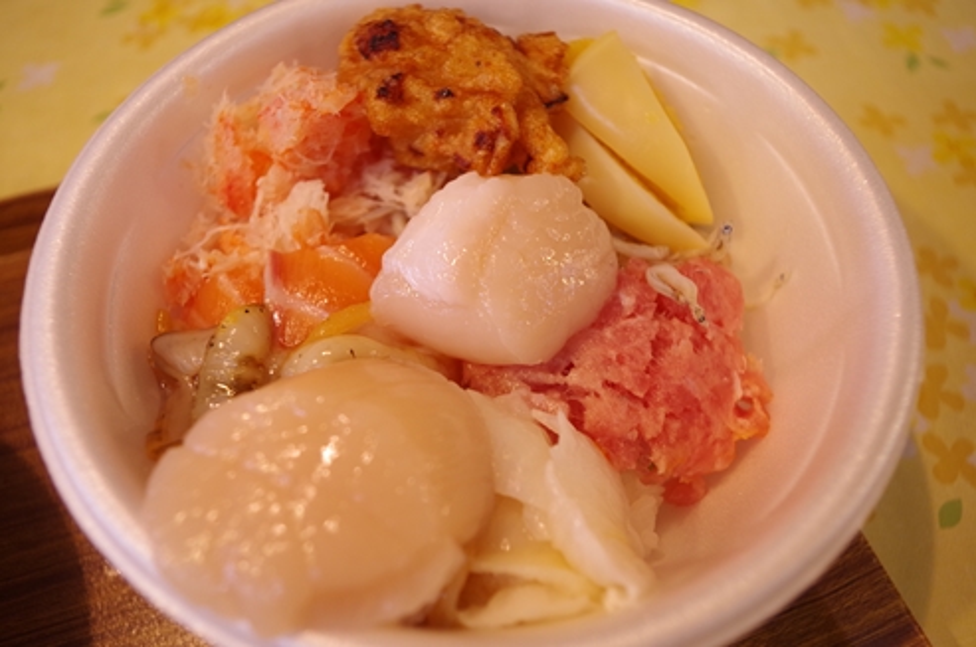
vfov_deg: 41.1
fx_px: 863
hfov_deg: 59.0
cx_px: 488
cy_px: 324
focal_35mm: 32
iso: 400
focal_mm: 21.25
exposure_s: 1/40
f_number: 4
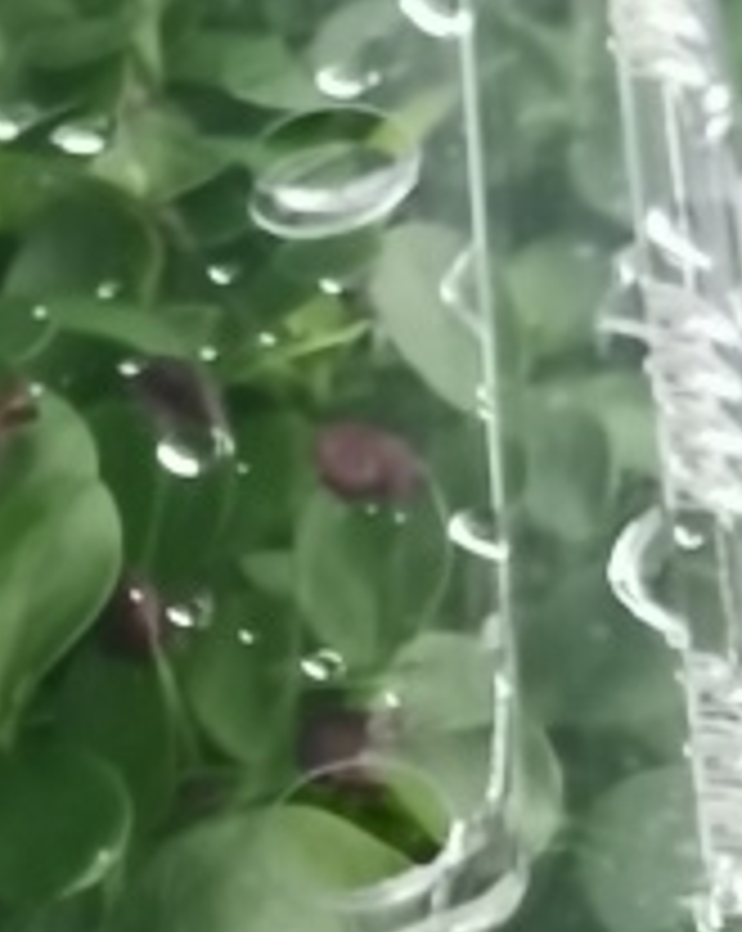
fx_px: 3604
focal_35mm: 131
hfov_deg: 11.5
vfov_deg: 14.7
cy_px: 493
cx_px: -189
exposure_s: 1/20
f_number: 2.2
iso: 500
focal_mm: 2.26
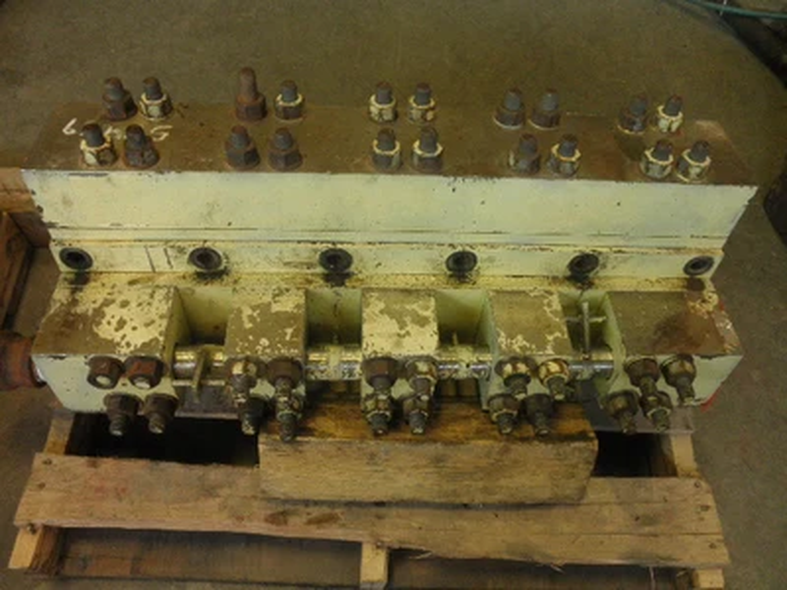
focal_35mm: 28
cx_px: 394
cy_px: 295
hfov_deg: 63.4
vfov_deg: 49.7
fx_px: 637
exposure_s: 1/30
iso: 125
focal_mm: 5
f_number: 3
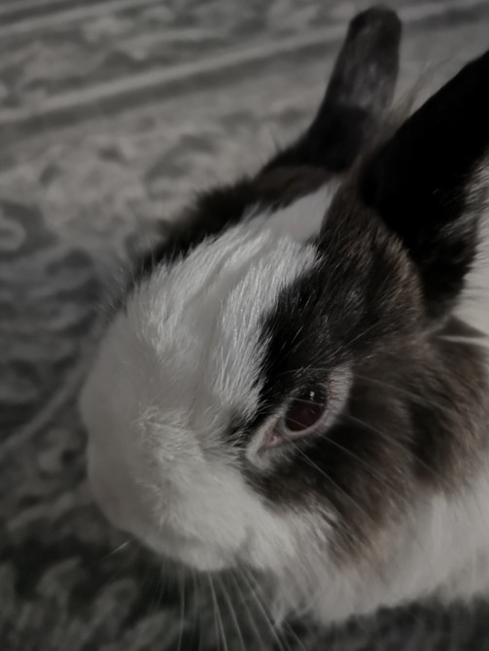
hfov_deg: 48.2
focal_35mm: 29
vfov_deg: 61.6
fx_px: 546
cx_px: 255
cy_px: 327
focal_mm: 3.95
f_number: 1.8
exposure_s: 5
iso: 3200
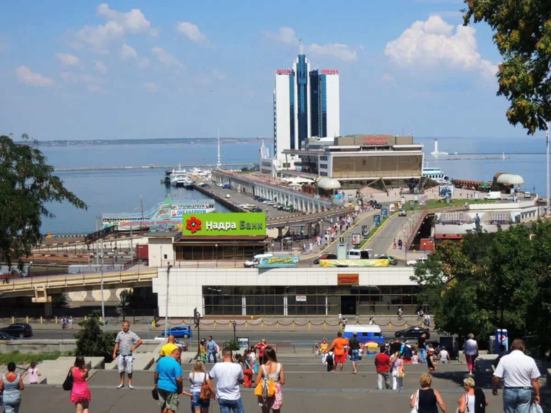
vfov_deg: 23.7
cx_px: 276
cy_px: 206
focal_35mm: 62
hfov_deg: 31.2
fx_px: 987
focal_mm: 11.1
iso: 100
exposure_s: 1/1000
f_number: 4.2
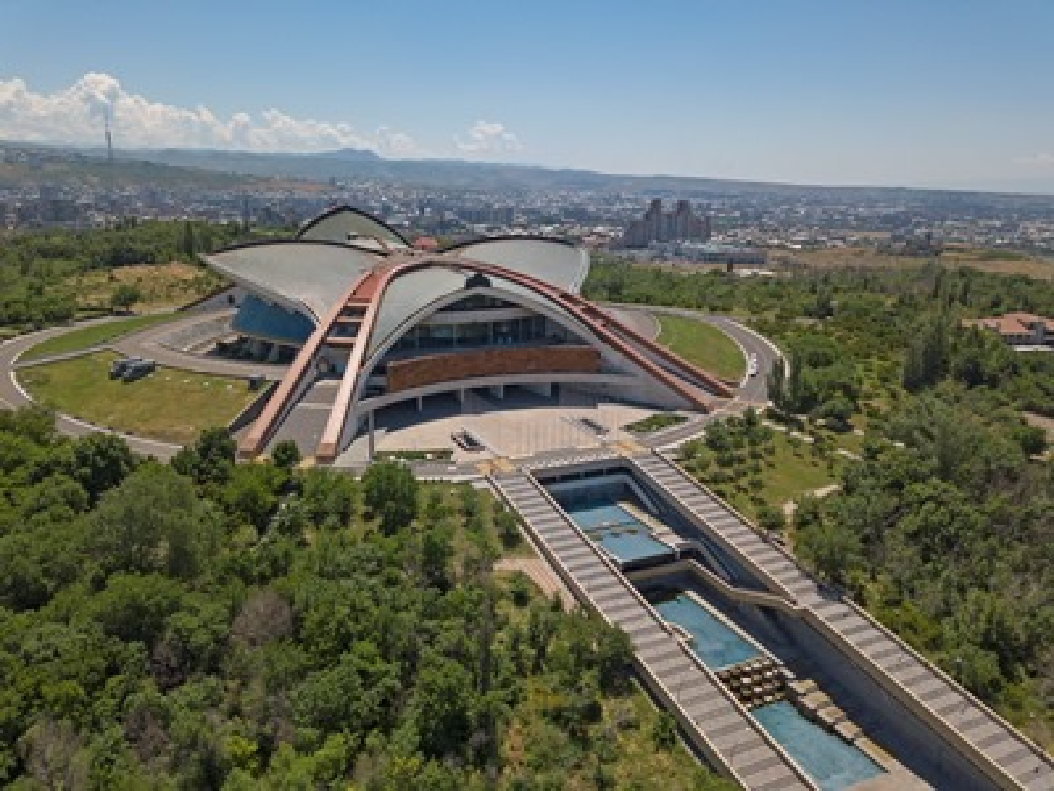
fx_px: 792
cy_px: 396
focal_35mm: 26
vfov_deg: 53.1
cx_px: 527
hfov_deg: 67.3
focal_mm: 4.73
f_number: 2.2
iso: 100
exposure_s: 1/3200
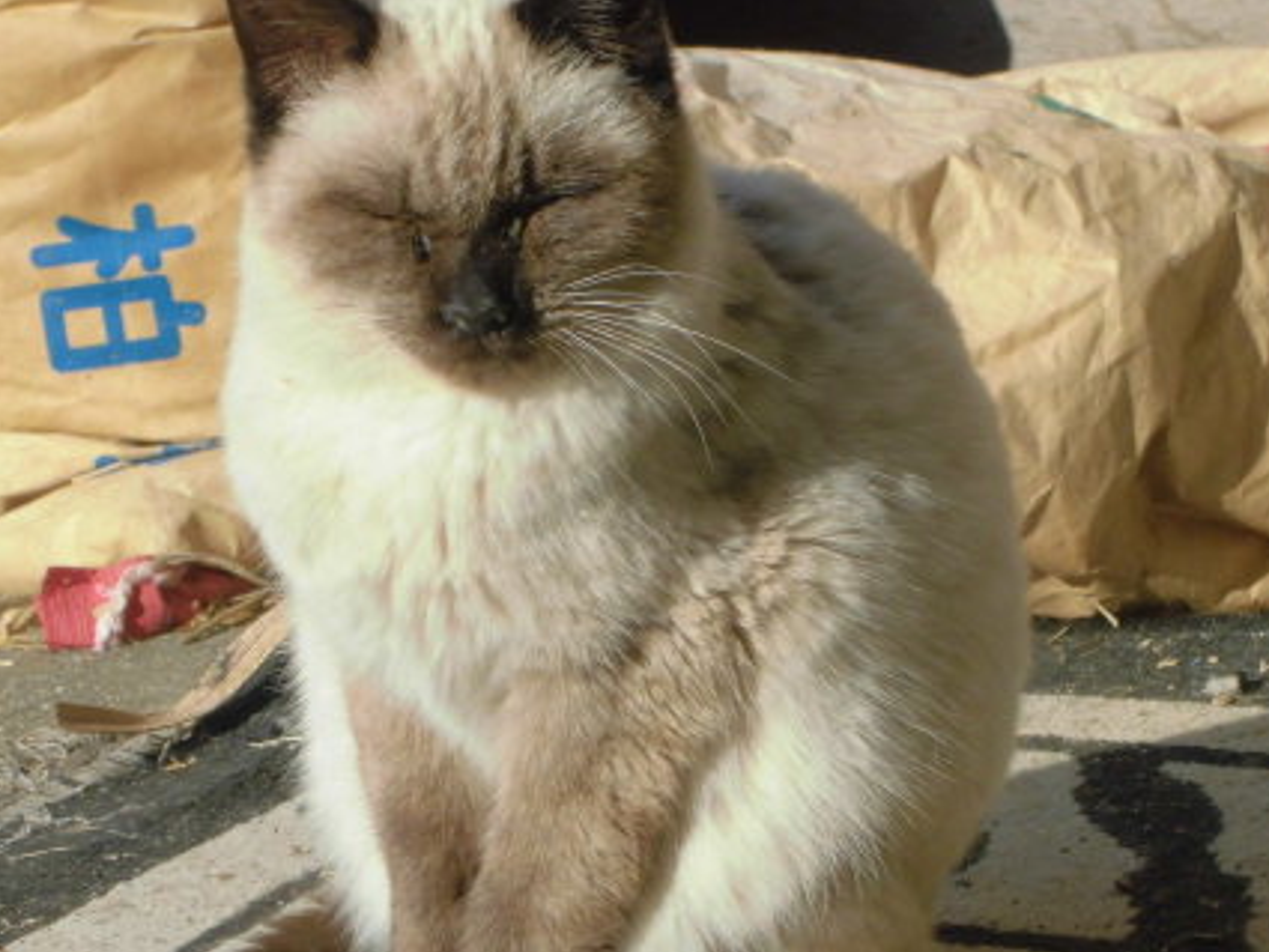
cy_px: 427
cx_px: 502
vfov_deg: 6.3
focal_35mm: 235
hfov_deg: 8.4
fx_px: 8617
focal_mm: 27.6
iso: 100
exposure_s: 1/250
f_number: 6.5
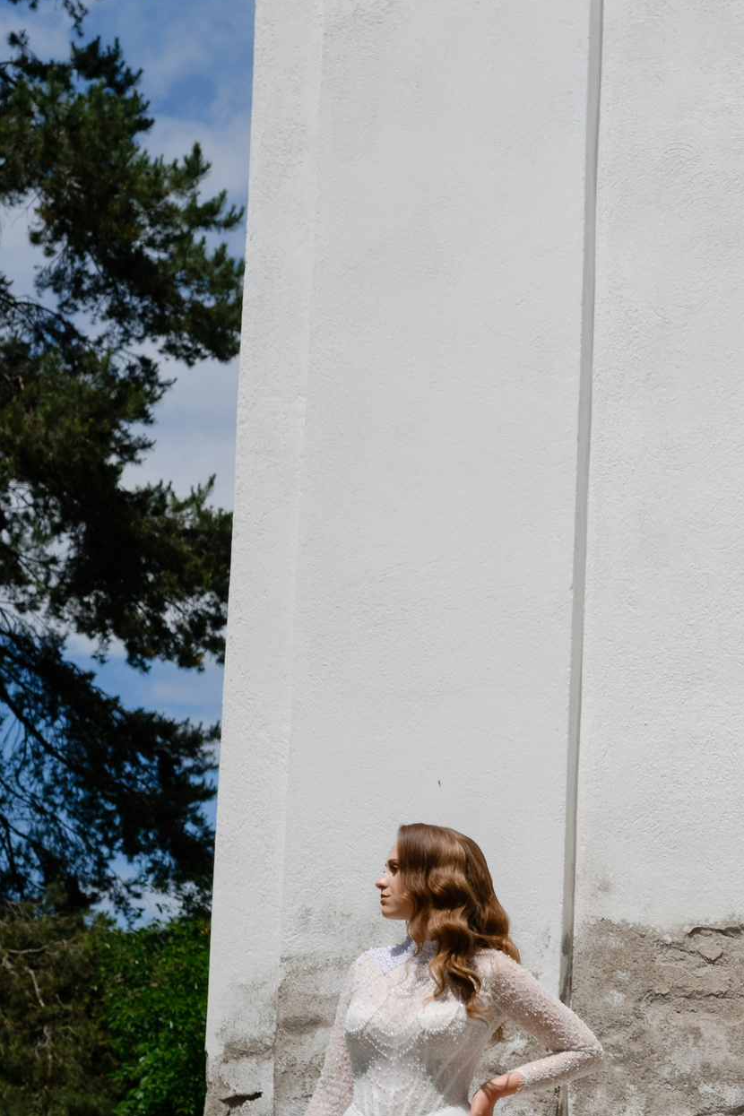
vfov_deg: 28.1
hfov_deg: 18.0
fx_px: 2232
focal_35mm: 72
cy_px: 610
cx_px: 903
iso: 100
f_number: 8
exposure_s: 1/640
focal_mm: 35
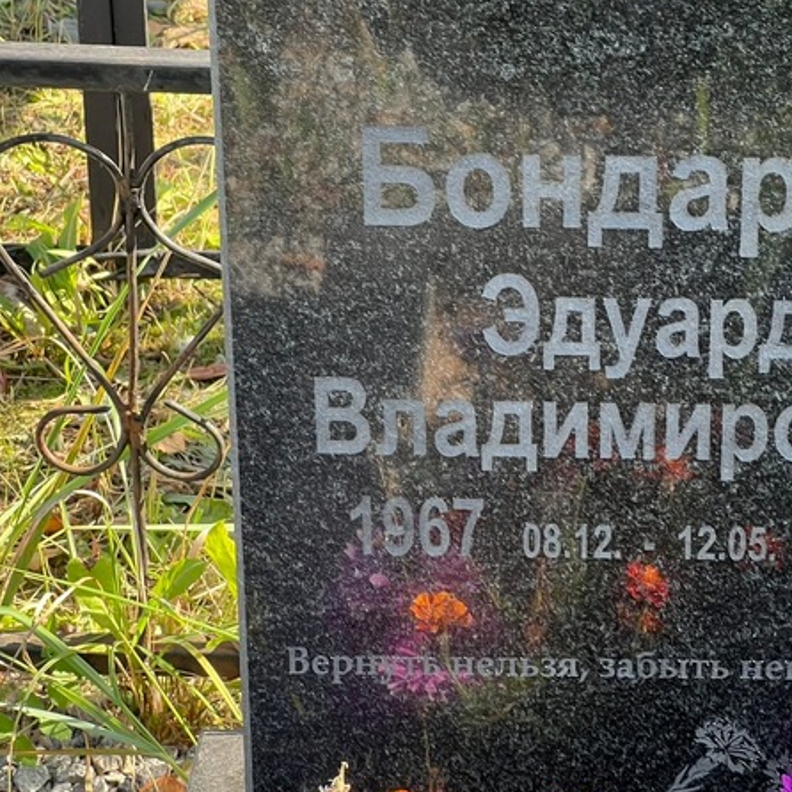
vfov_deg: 14.3
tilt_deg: -27.8
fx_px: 3158
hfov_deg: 14.2
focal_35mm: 122
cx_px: 677
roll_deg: -1.6
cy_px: 313
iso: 50
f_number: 2.8
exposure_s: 1/121
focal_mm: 9
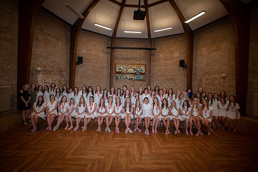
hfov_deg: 93.3
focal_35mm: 17
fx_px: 122
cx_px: 129
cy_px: 86
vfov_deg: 70.4
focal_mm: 17
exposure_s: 1/160
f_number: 4.5
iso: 2000
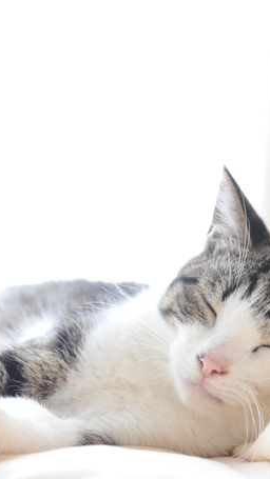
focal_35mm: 113
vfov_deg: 18.8
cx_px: 90
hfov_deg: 10.7
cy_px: 349
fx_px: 1438
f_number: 4.5
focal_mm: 48
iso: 3200
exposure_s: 1/100
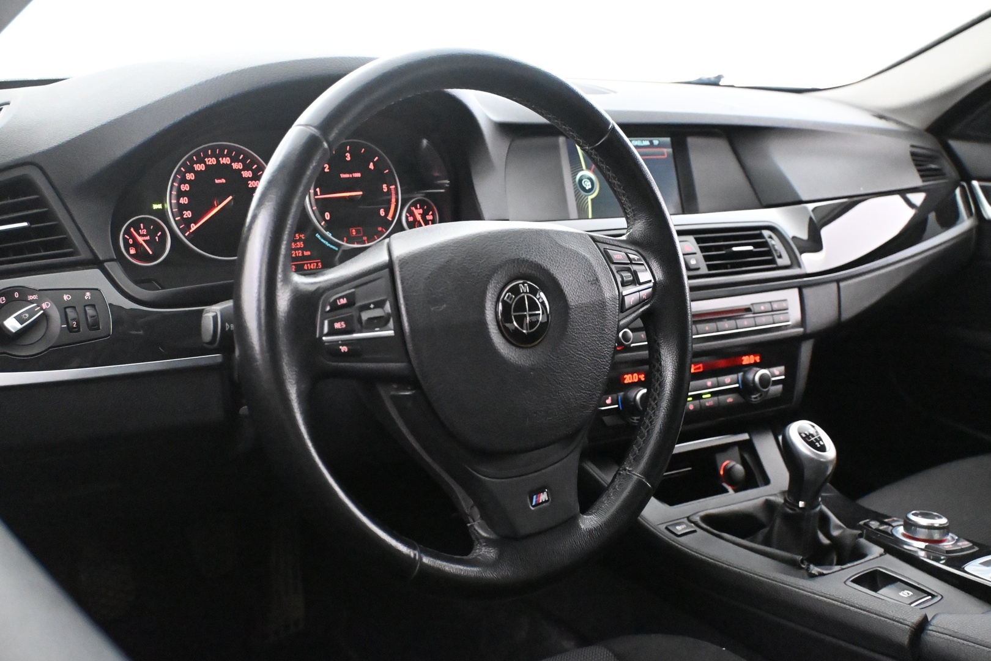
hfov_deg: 53.1
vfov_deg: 36.9
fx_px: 991
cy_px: 330
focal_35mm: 36
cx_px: 496
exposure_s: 1/40
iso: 12800
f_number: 4.2
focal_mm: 24
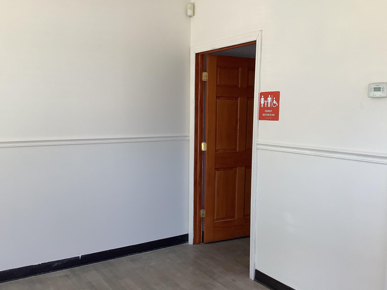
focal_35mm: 34
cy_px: 155
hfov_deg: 54.0
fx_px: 380
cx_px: 194
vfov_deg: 41.8
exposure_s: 1/120
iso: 50
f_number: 2.4
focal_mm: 3.3
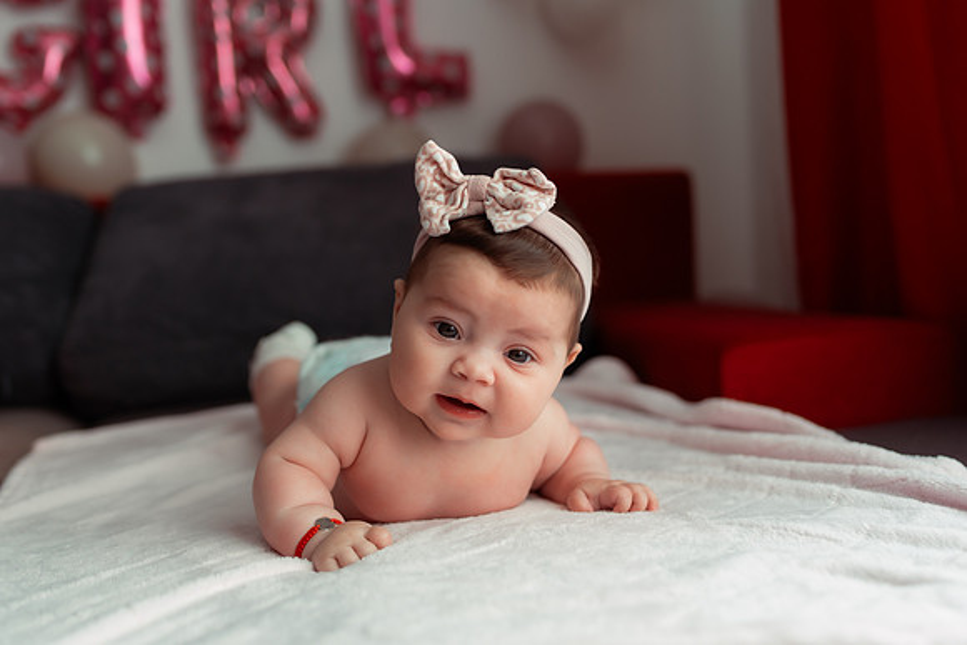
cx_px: 484
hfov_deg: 52.2
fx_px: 987
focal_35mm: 37
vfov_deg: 36.2
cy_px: 338
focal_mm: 35
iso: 800
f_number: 2.5
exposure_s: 1/250
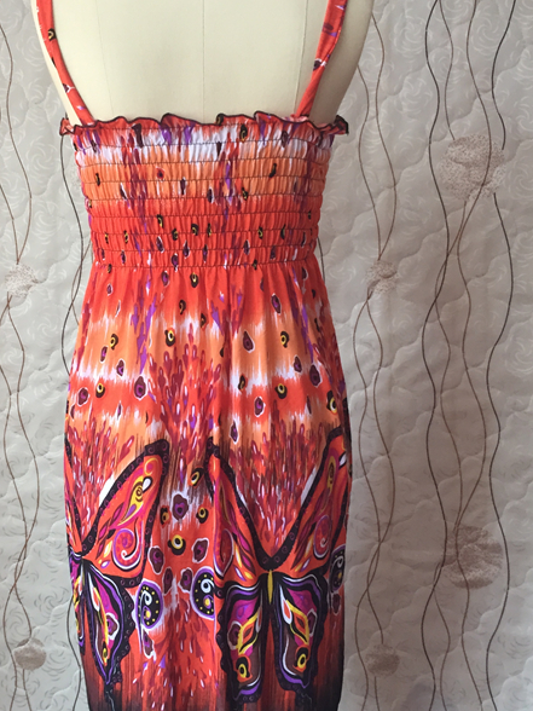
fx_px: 944
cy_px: 310
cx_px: 190
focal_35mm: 46
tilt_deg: -10.5
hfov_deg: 31.3
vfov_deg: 41.2
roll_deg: +2.1
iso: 80
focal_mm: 4.15
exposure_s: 1/30
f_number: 2.2
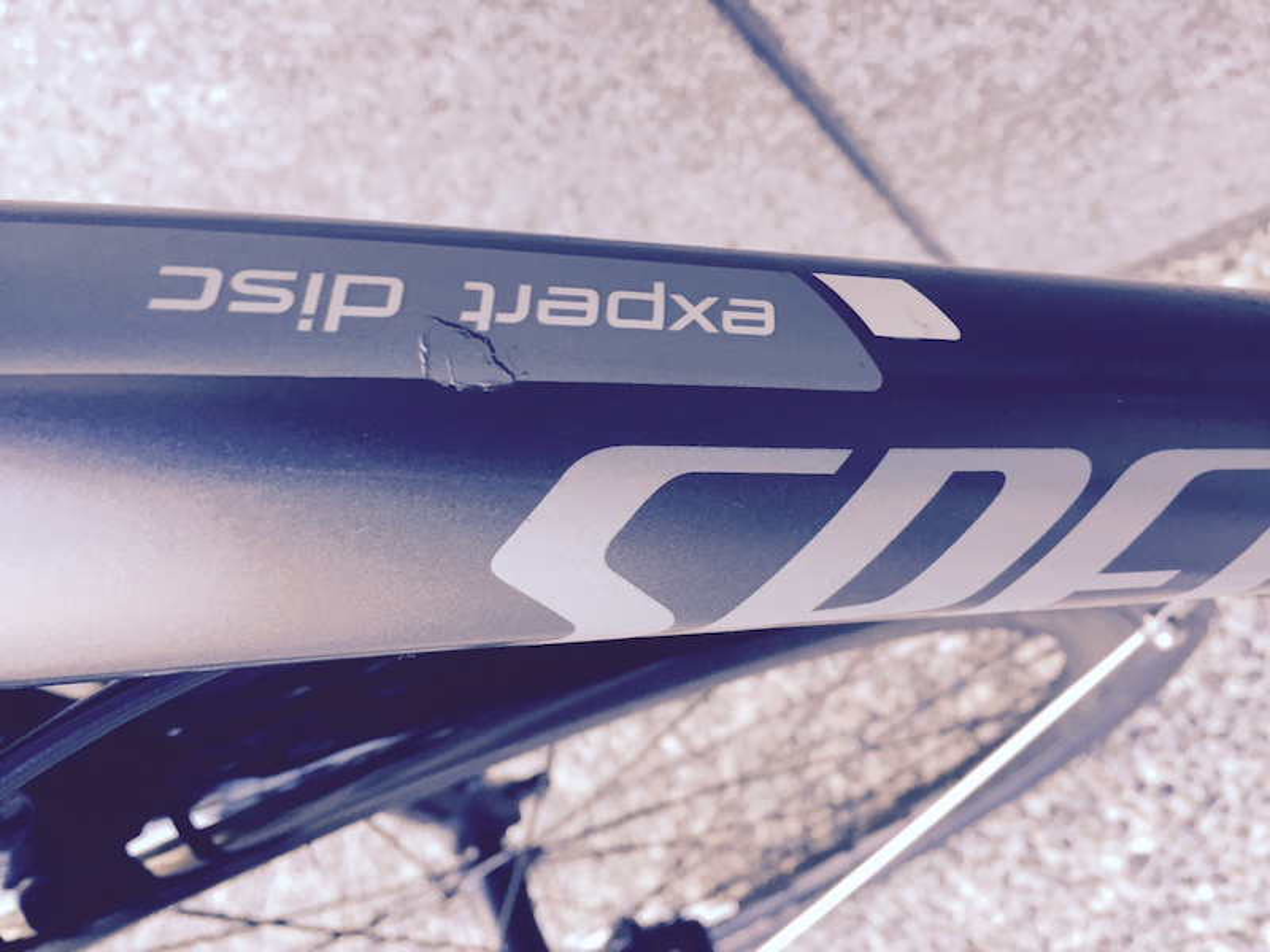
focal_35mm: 29
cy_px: 476
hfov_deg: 61.7
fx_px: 1064
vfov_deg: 48.2
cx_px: 635
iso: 64
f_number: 2.2
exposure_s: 1/30
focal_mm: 4.15
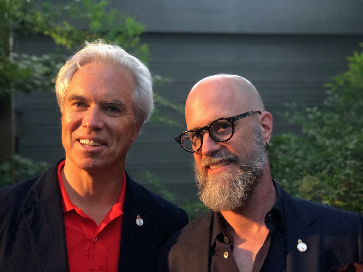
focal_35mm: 57
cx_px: 182
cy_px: 136
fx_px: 598
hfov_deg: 33.8
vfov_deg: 25.7
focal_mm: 6.6
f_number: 2.8
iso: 1250
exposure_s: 1/60
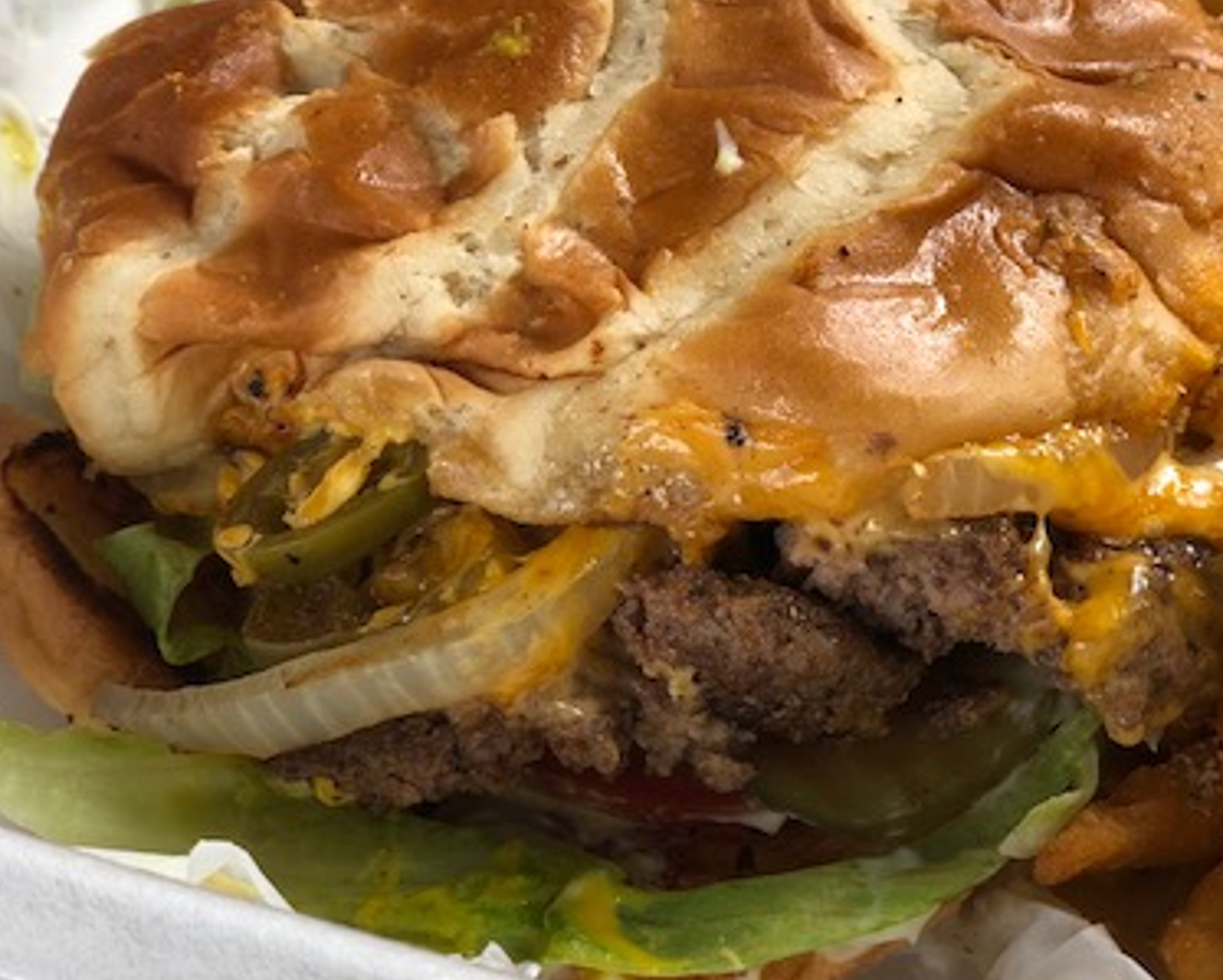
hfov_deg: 21.8
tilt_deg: -33.4
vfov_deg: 17.7
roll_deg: +0.4
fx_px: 3152
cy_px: 403
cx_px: 925
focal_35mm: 87
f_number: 2.4
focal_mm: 6
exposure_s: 1/120
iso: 25
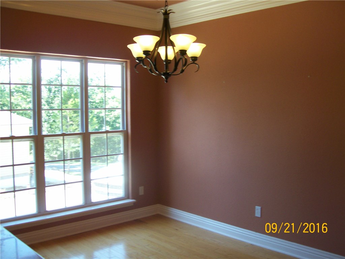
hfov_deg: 51.4
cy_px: 130
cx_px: 172
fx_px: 359
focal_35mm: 36
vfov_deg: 39.7
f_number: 2.7
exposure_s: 1/67.3
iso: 80
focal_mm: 6
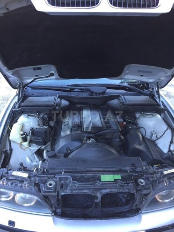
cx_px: 87
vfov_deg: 61.7
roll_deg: +3.3
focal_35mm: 29
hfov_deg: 48.2
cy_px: 116
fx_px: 194
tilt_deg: -26.0
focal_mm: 4.15
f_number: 2.2
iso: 40
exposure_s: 1/33
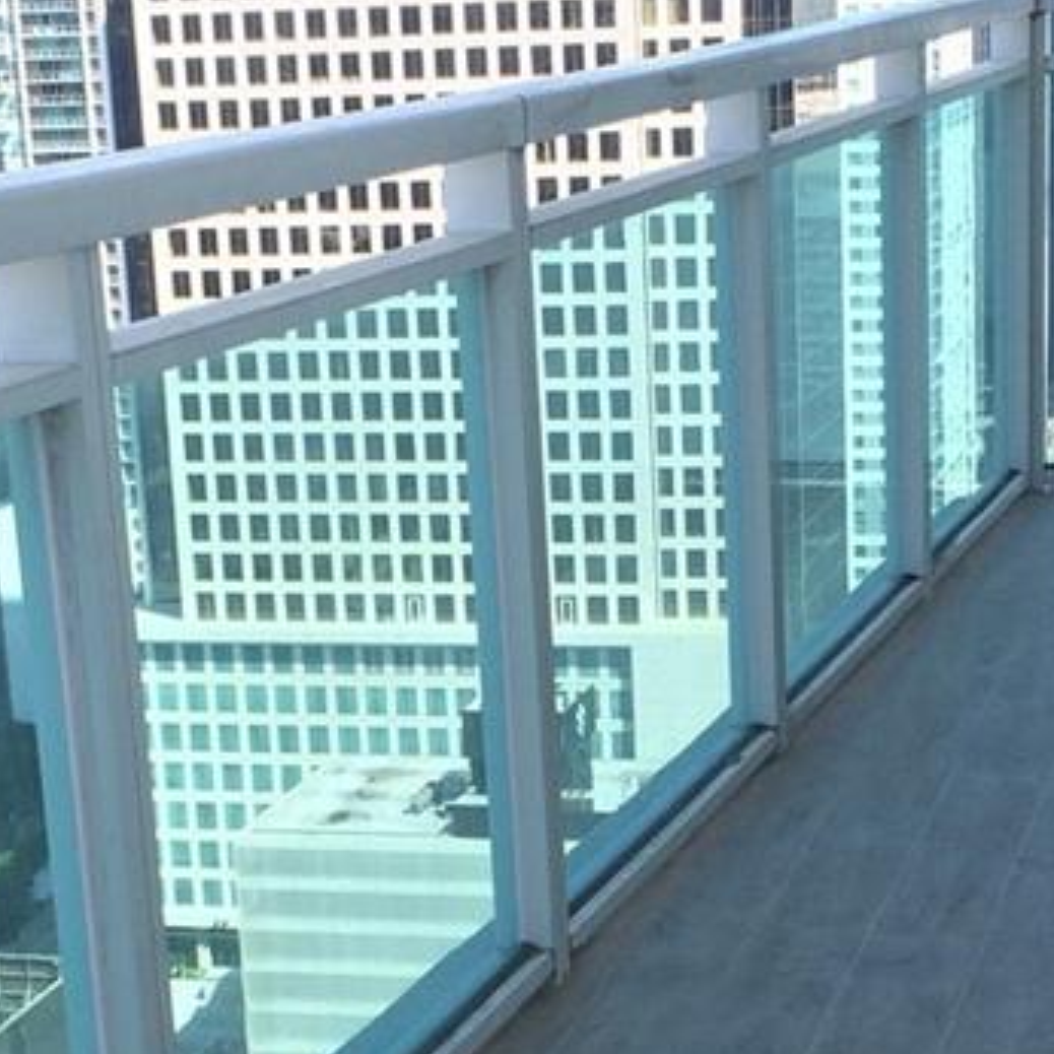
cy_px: 874
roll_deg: +3.1
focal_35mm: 89
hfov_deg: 19.5
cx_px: 551
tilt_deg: -16.8
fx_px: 3066
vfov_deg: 19.3
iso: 32
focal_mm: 4.15
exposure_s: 1/774
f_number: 2.2
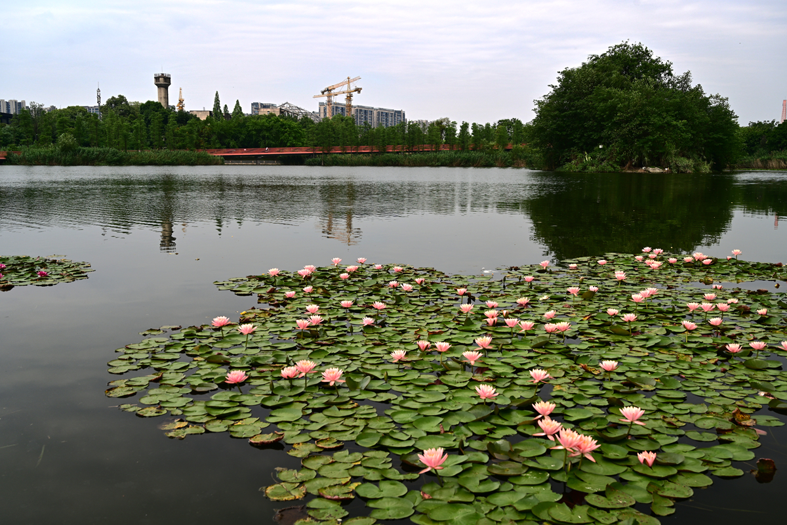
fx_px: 765
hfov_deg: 54.4
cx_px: 394
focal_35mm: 35
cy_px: 262
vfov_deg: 37.9
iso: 100
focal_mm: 35
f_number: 8
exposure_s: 1/200
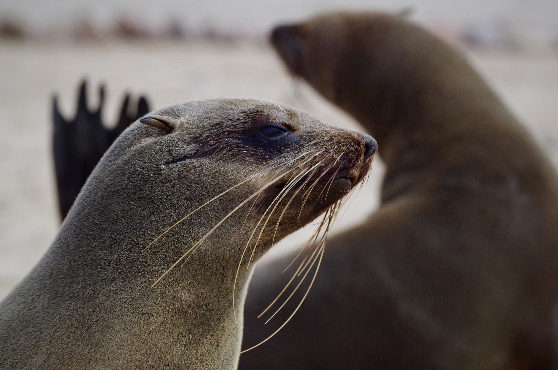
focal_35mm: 450
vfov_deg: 3.0
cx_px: 279
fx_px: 6960
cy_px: 185
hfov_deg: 4.6
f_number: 11
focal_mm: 300
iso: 1600
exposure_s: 1/1600
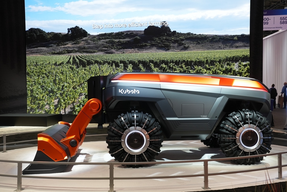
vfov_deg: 36.0
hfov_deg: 51.9
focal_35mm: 37
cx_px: 144
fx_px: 295
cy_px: 96
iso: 1000
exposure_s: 1/50
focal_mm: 37
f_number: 7.1
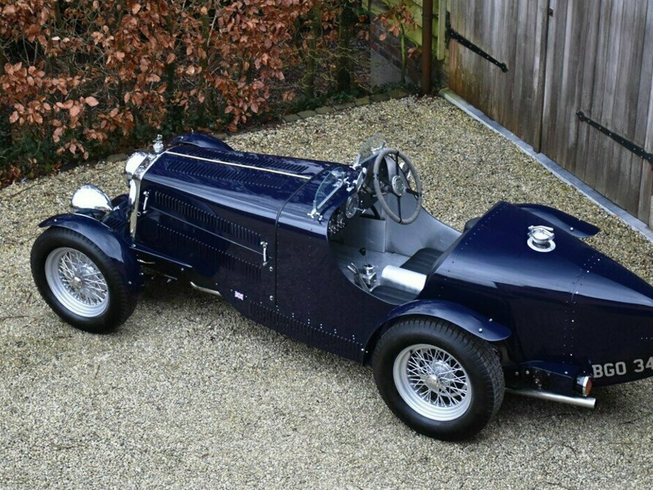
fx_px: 1219
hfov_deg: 30.0
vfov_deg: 22.7
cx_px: 362
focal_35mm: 65
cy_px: 268
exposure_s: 1/125
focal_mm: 35
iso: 900
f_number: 4.2
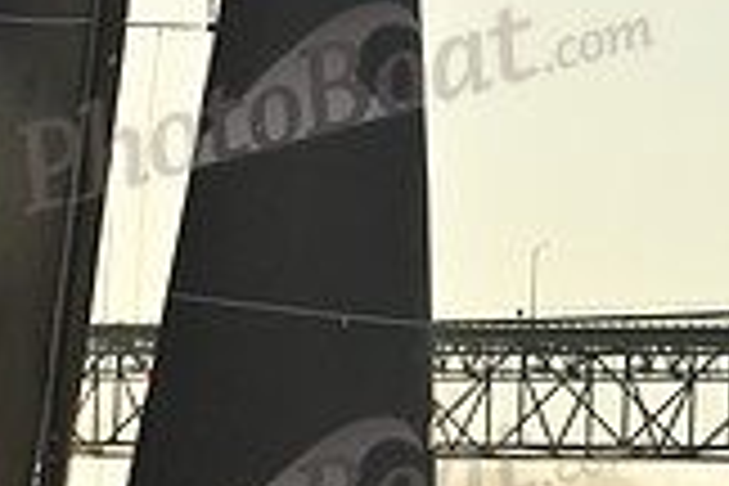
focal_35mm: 358
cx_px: -212
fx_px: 7249
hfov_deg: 5.7
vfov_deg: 3.8
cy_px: 808
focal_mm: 100
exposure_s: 1/1000
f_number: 18
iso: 800
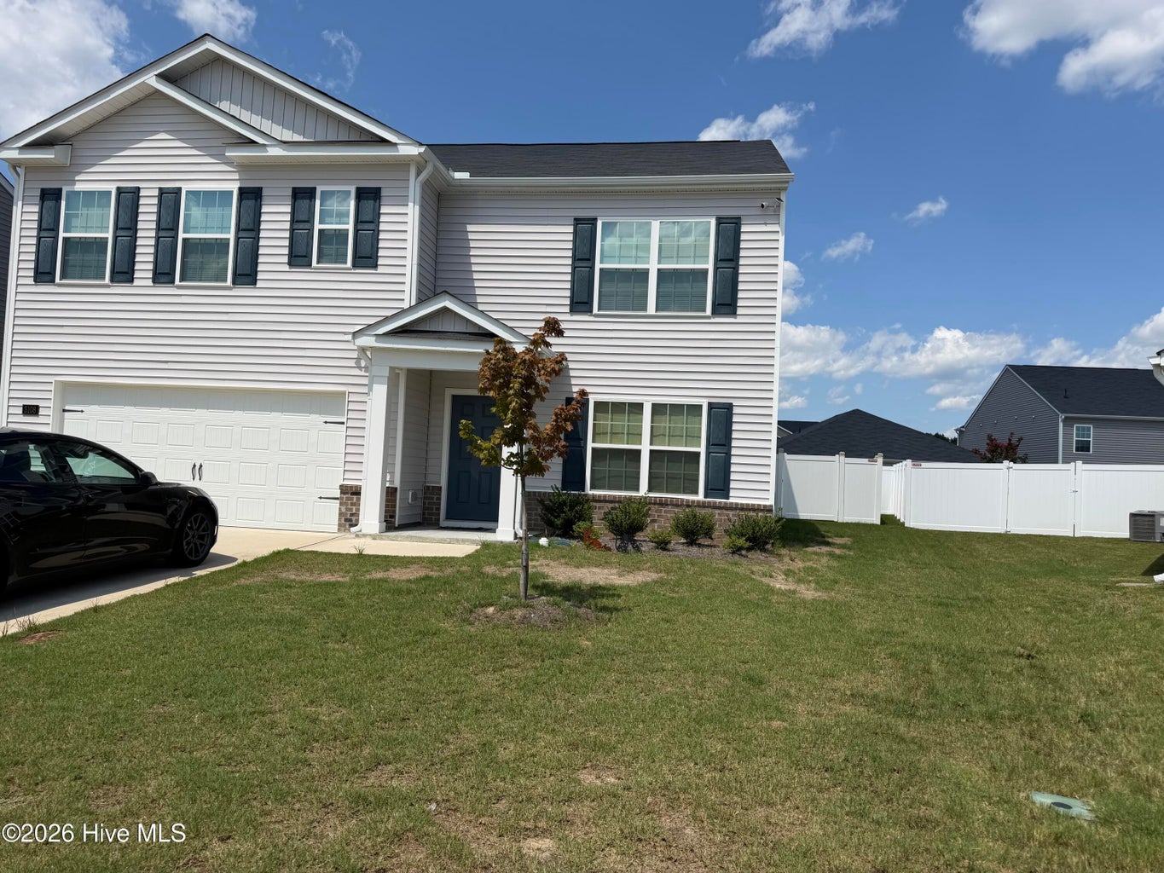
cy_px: 436
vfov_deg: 56.8
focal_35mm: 24
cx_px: 582
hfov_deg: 71.6
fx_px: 807
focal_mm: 6.76
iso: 80
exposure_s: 1/8130
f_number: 1.78
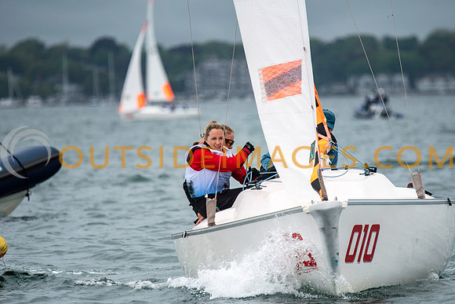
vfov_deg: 3.1
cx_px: 228
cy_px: 152
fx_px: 5689
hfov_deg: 4.6
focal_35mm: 450
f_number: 4
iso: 250
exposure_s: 1/2500
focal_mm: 300
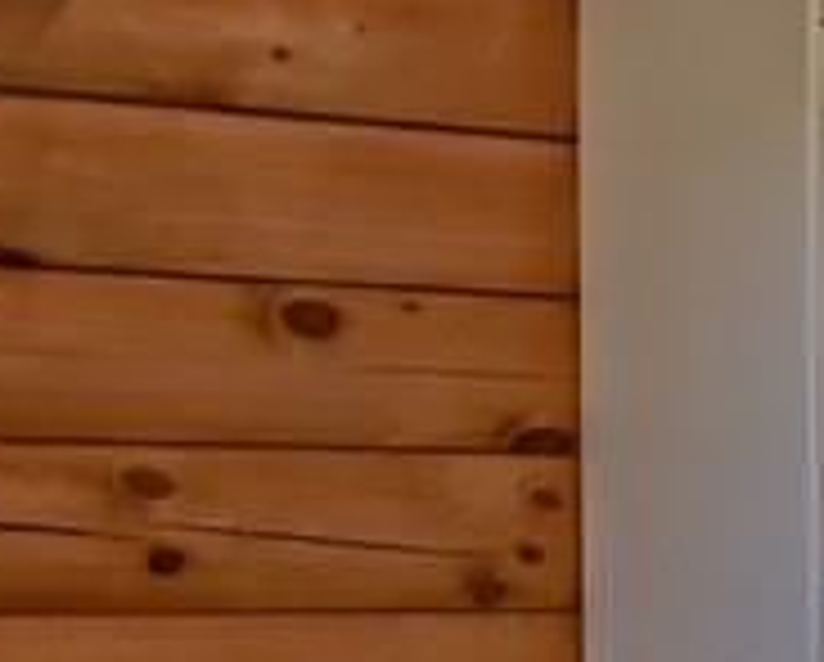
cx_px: 1806
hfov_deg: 13.3
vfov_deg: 12.9
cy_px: 657
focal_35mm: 118
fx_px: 2882
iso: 400
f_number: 11
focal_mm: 18
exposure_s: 1/10
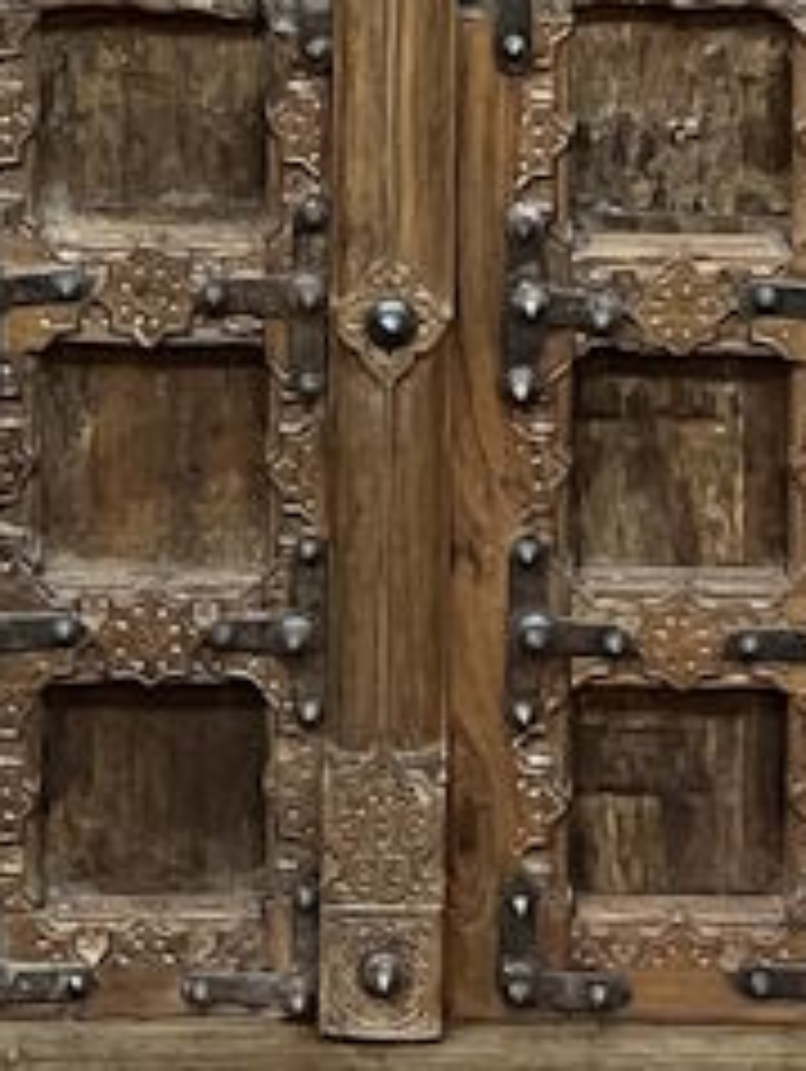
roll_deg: +1.3
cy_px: -1224
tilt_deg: -3.1
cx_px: 545
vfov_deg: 12.7
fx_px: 4060
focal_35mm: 131
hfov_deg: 11.3
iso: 320
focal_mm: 5.7
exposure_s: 1/50
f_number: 1.5
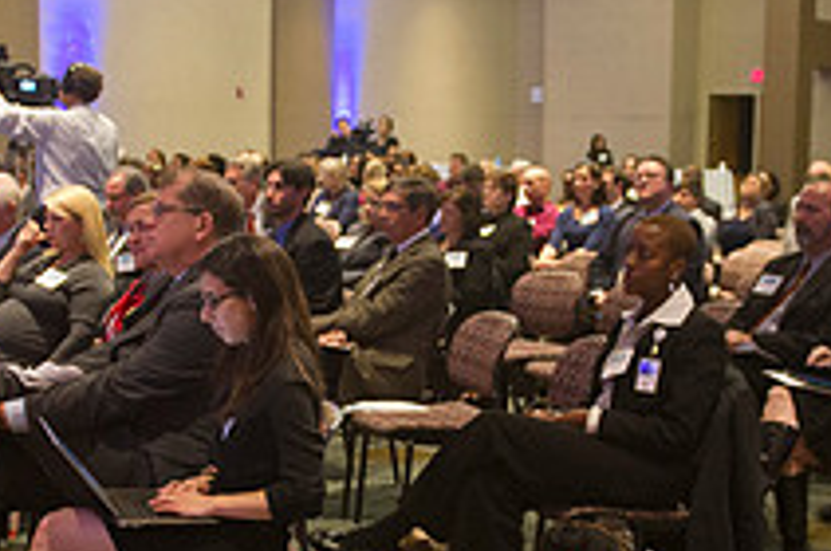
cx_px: 421
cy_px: 327
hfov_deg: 30.6
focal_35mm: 66
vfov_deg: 20.5
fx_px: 1521
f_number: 2.8
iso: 2500
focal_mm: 24
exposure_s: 1/100
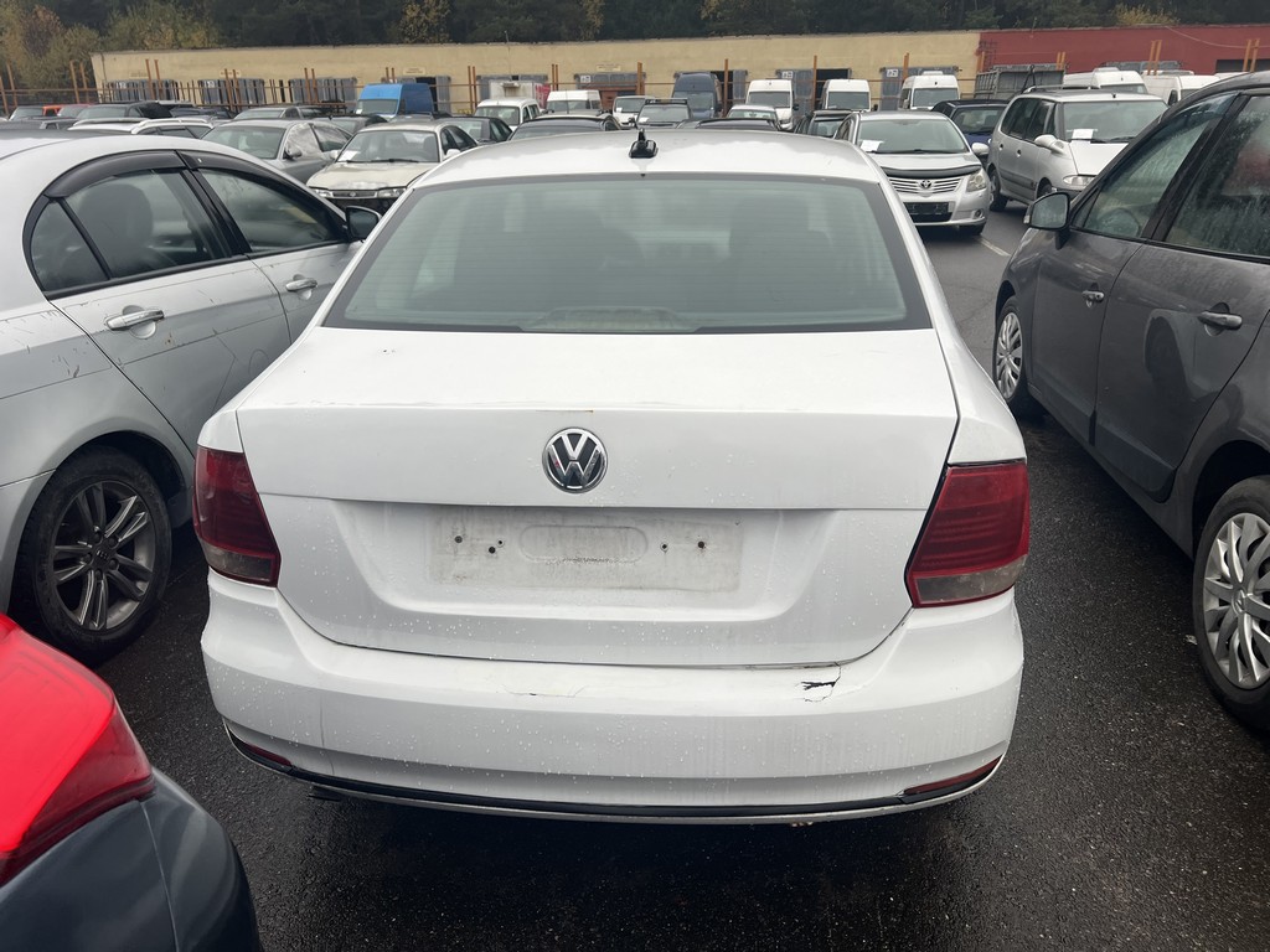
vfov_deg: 53.1
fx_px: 954
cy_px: 476
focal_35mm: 26
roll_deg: +0.6
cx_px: 635
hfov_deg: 67.3
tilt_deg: -17.0
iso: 50
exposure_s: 1/488
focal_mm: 5.7
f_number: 1.5
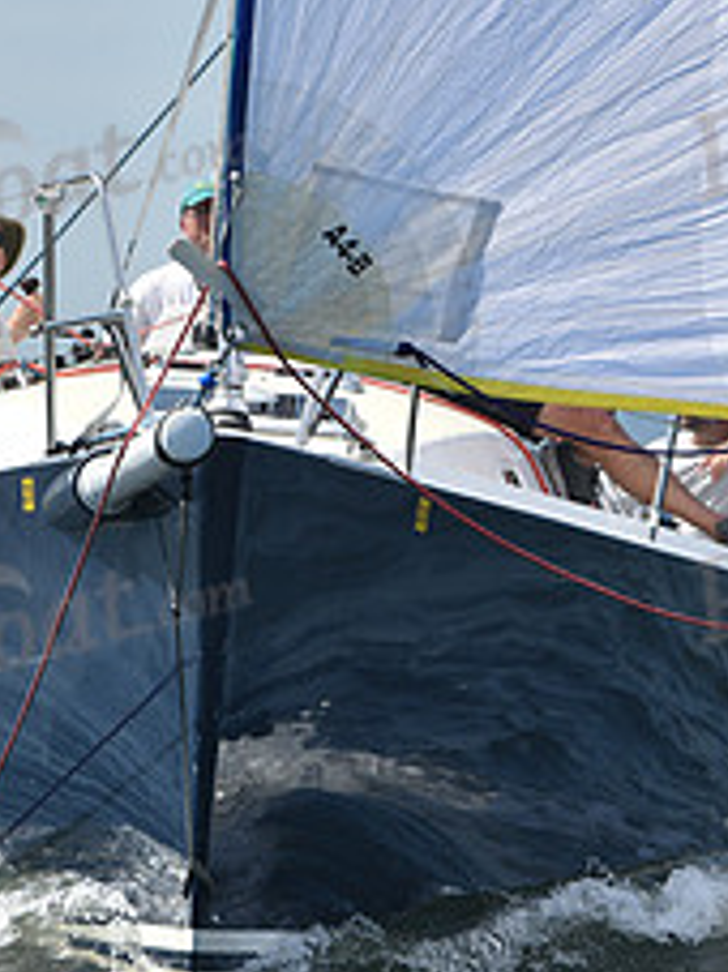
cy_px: 370
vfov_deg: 4.1
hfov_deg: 3.1
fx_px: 13472
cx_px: 475
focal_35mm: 480
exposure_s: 1/1250
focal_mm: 195
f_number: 7.1
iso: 250
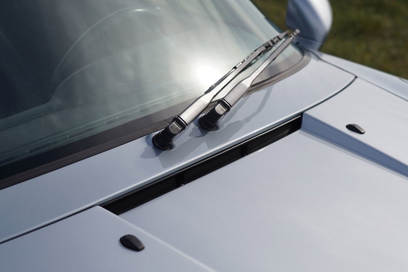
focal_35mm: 82
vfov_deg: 16.6
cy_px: 175
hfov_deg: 24.7
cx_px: 235
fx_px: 929
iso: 100
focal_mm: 56
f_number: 4
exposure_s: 1/1600
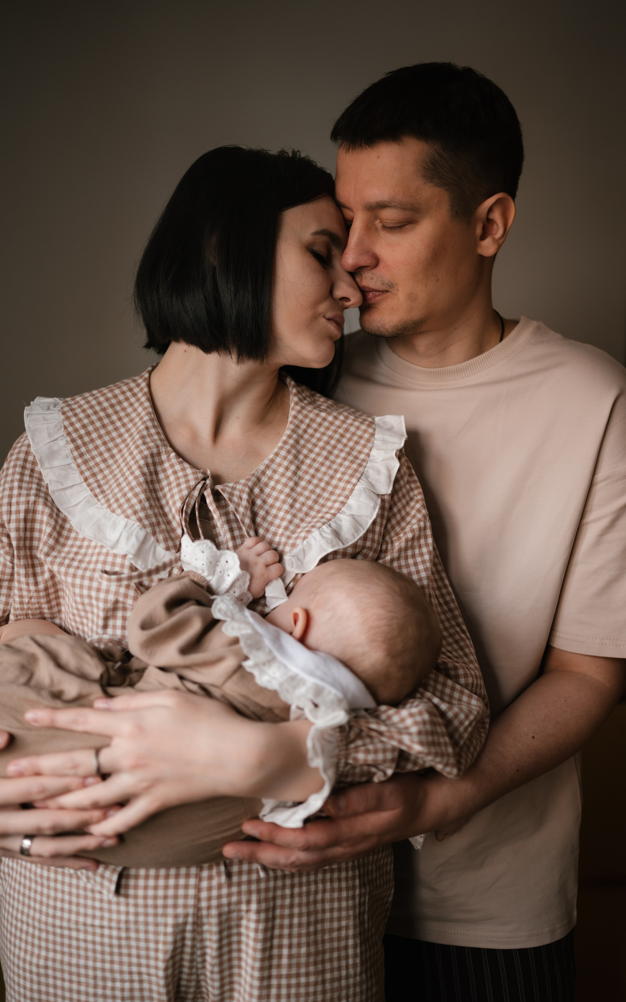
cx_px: 320
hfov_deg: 35.3
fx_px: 983
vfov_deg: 54.0
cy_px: 502
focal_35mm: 36
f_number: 1.8
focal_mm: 35
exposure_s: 1/250
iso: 200
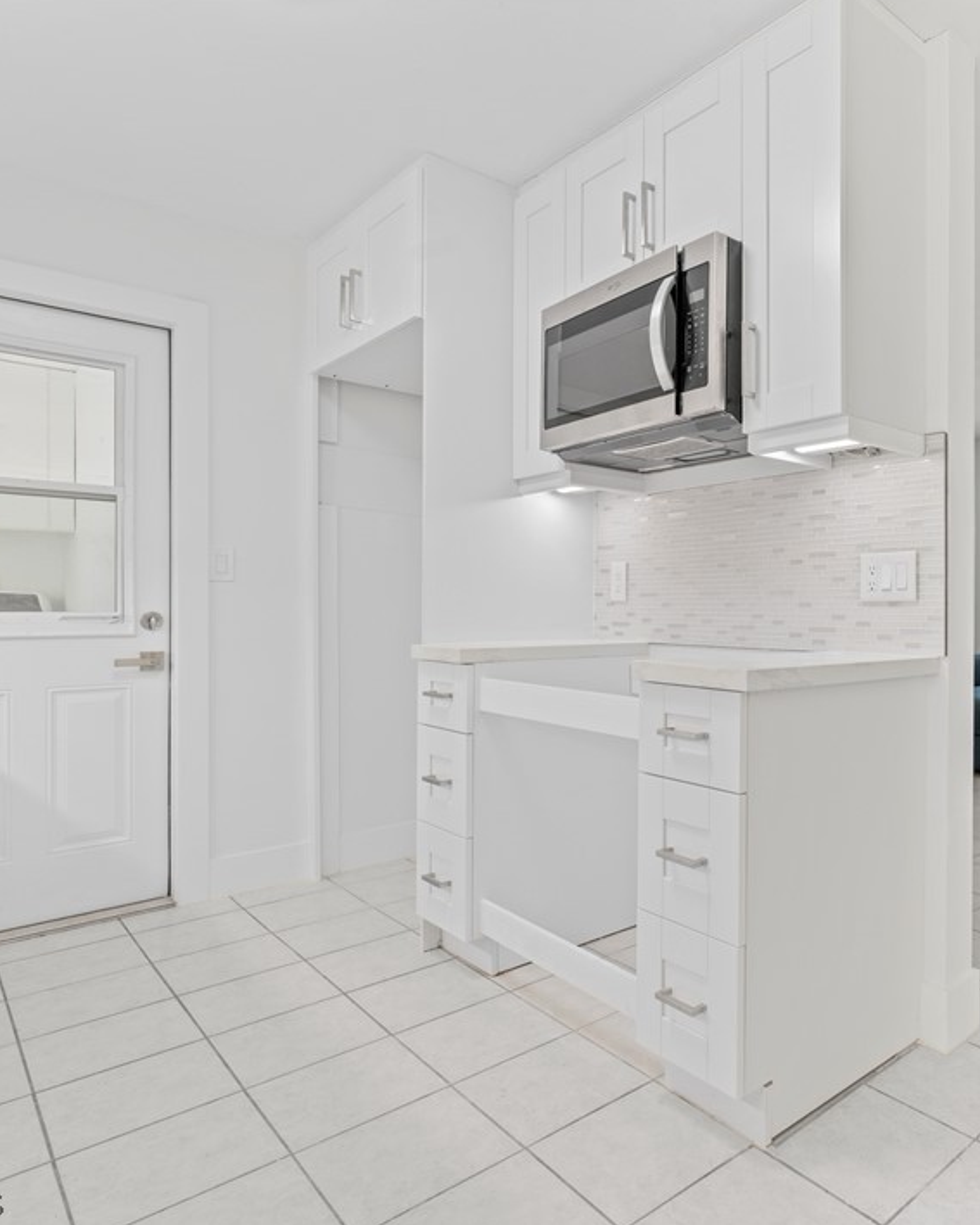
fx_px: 834
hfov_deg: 56.4
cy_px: 613
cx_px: 785
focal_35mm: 23
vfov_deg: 72.6
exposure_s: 1/2.5
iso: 100
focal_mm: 16
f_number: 8
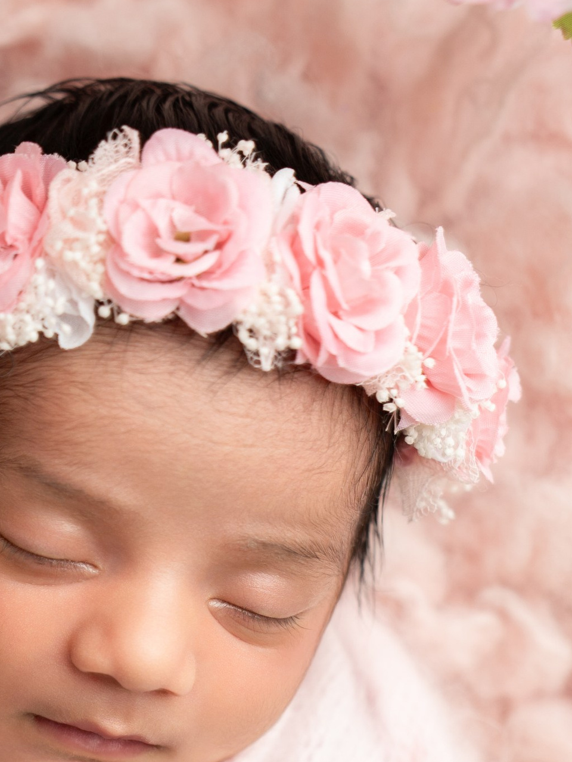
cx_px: 26
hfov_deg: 14.5
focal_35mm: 101
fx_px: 2224
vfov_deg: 19.0
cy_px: 720
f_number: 2.8
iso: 125
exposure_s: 1/20
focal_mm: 35
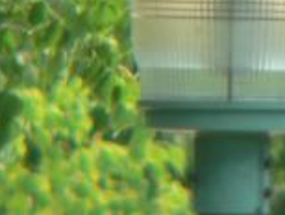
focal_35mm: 1343
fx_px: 11074
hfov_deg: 1.5
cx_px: 259
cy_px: 15
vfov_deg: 1.1
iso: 80
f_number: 5
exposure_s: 1/100
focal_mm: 72
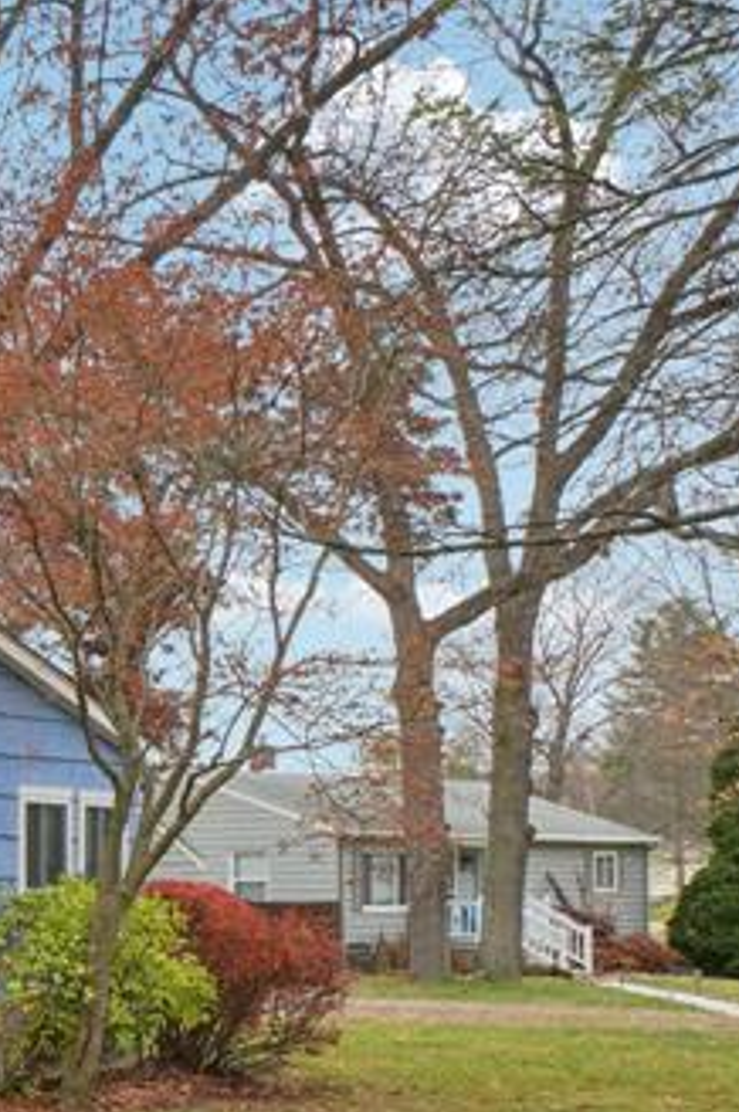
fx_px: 1591
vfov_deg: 37.3
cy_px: 868
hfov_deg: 17.6
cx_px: -780
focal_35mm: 52
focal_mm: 11
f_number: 8
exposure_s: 1/30
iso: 200
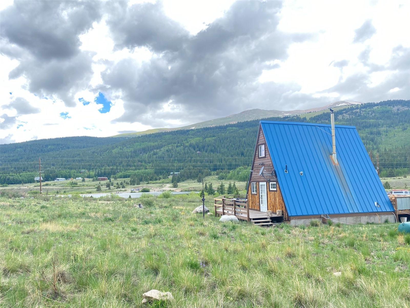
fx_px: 308
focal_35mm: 26
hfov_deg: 67.3
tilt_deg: +6.8
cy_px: 154
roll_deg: +0.1
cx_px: 205
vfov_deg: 53.1
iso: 32
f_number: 1.8
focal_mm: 4.25
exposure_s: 1/471
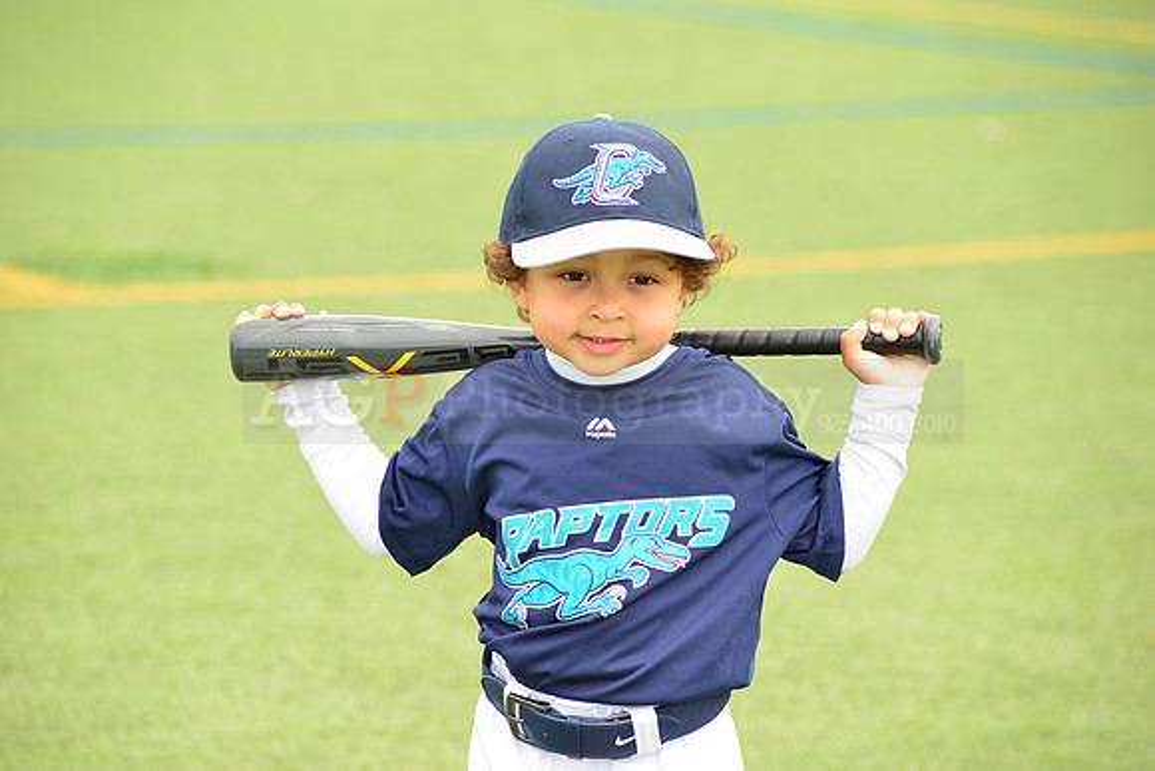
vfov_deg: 6.9
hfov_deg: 10.3
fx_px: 6418
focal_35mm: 200
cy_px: 386
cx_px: 578
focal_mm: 200
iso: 250
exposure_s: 1/200
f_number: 8
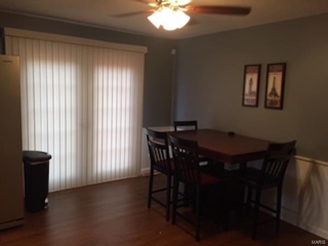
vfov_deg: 48.2
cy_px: 123
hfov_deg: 61.7
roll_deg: -2.5
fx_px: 275
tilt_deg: -8.1
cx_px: 164
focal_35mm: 29
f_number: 2.2
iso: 100
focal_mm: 4.15
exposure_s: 1/30
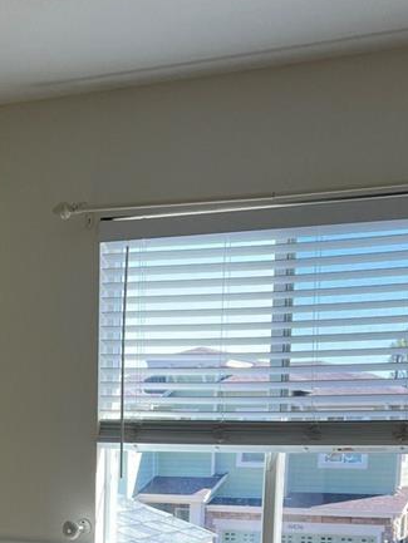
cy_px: 623
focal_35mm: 72
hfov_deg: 20.1
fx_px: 1131
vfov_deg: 24.8
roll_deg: +0.5
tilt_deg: -10.1
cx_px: 53
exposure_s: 1/450
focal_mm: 5.7
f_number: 1.5
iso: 50
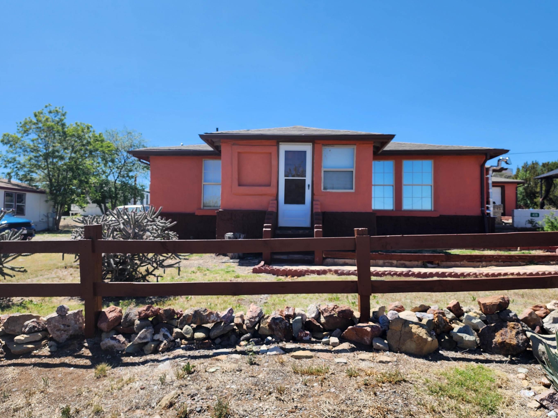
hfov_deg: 67.3
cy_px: 207
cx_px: 295
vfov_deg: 53.1
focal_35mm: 26
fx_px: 419
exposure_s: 1/769
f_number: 1.8
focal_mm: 6.4
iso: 12
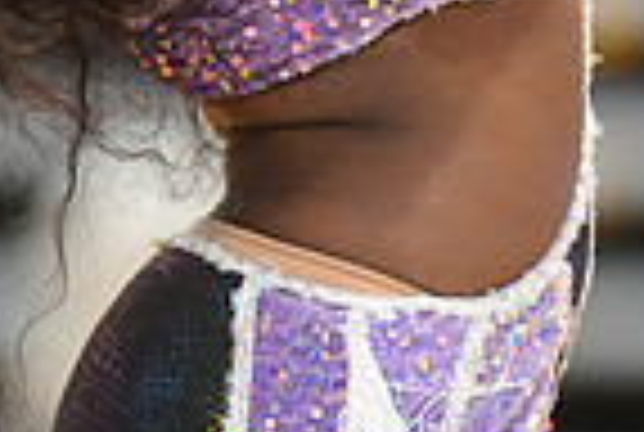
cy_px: -367
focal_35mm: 1215
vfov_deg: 1.1
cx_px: 72
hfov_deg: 1.7
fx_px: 21780
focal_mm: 300
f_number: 3.2
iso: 6400
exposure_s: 1/1000
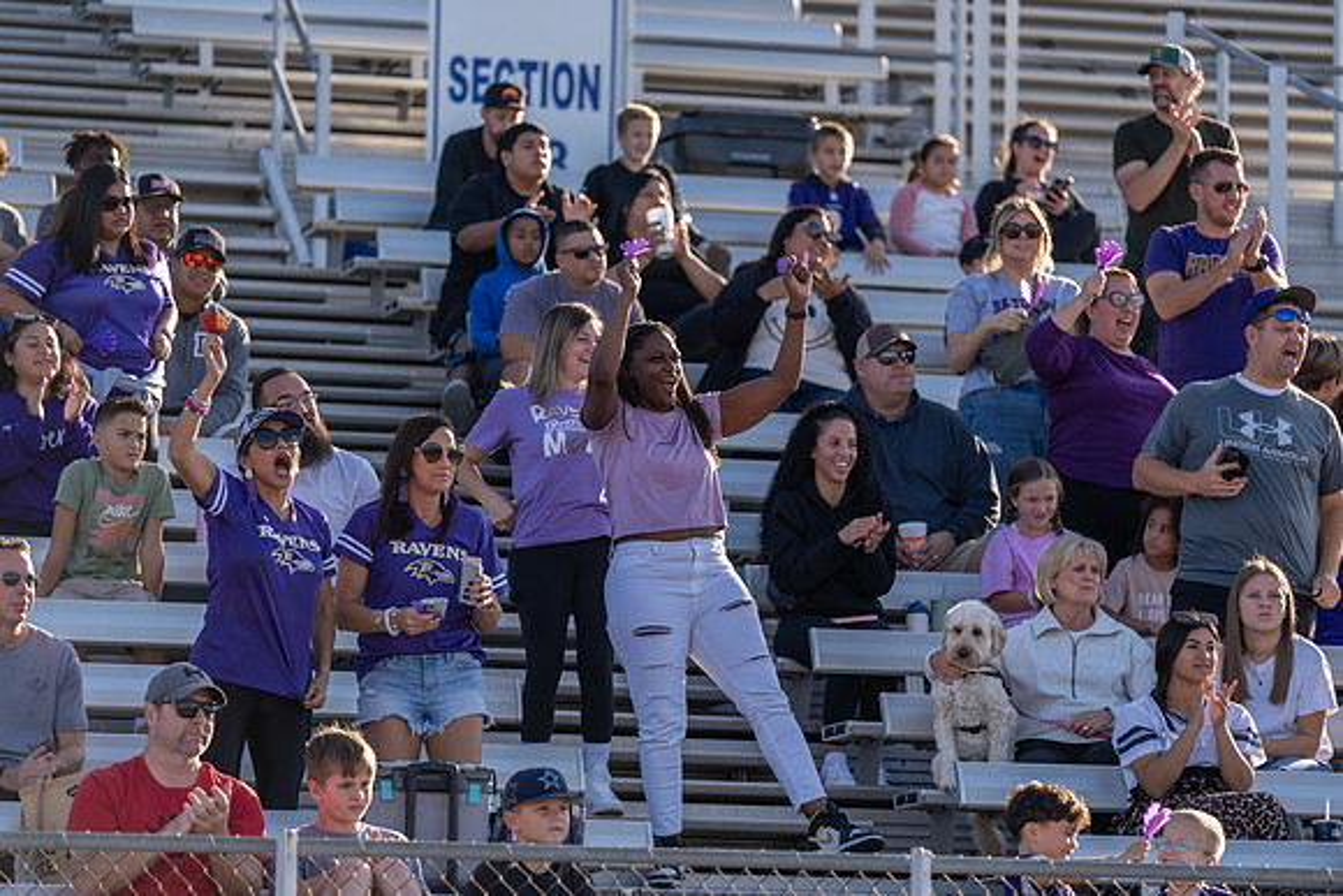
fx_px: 7463
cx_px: 672
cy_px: 448
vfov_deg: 6.9
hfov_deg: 10.3
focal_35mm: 200
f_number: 3.2
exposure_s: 1/1000
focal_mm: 200
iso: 125
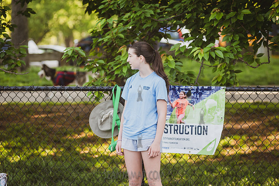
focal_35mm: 179
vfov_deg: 7.7
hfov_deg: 11.5
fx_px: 1385
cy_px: 96
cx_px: 147
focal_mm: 155
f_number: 4
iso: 400
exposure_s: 1/320
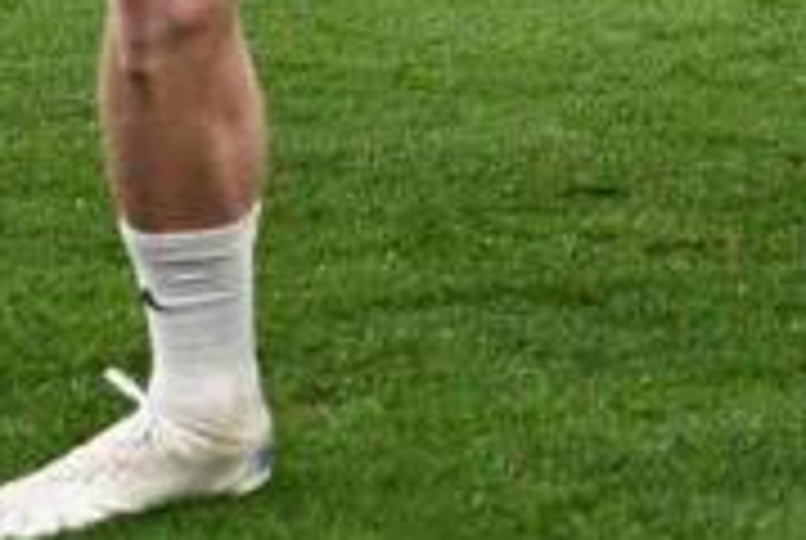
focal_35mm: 197
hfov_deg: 9.7
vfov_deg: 6.8
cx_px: 1607
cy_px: -461
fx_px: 4415
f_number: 5
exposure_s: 1/640
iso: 3200
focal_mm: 34.5
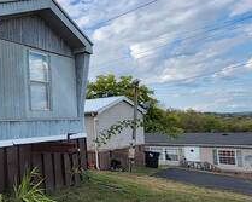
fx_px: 231
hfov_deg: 42.3
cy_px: 116
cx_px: -37
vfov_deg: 46.9
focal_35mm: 31
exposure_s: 1/497
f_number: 2.2
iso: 32
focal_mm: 1.13
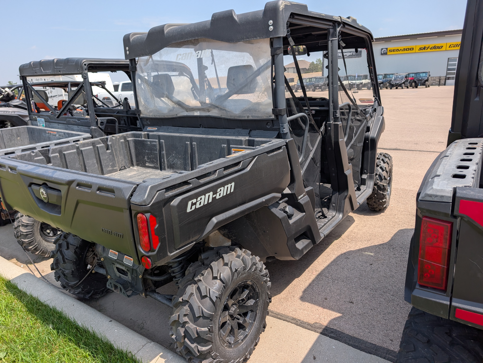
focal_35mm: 24
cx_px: 242
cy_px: 182
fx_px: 335
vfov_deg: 56.9
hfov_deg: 71.5
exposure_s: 1/845
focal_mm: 6.9
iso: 22
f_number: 1.68
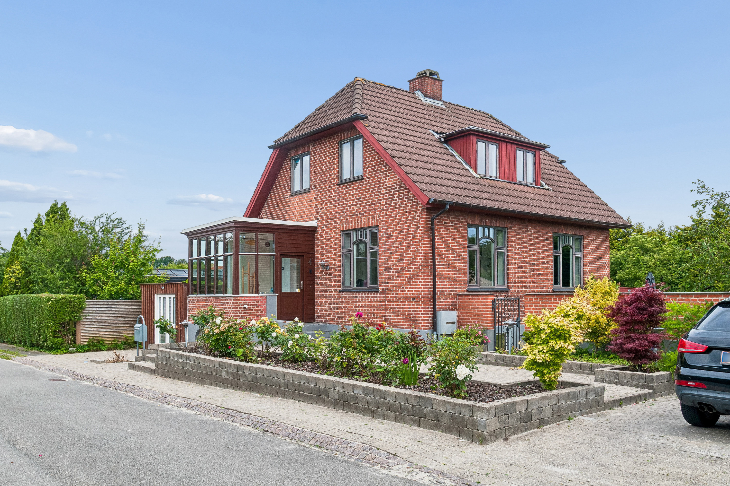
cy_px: 243
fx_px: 578
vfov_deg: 45.7
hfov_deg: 64.6
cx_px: 365
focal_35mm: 28
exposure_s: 1/250
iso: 200
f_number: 10
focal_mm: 19
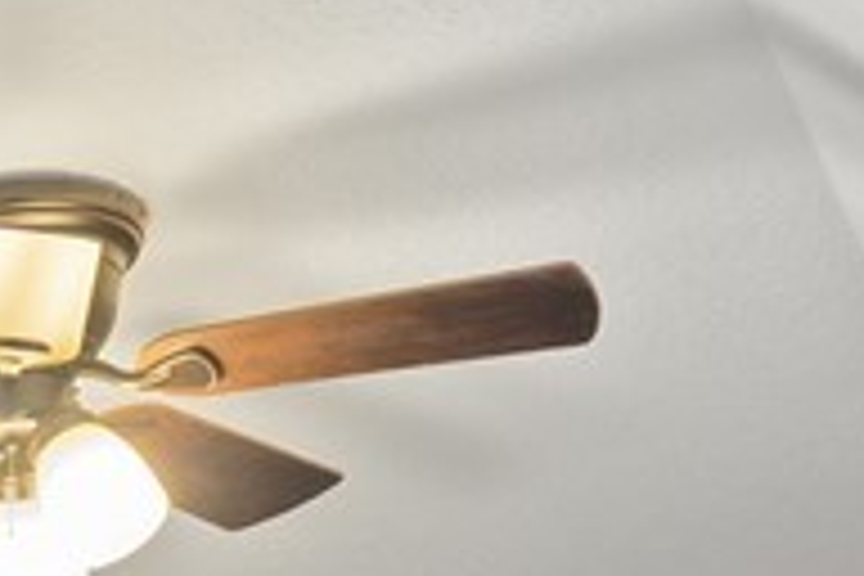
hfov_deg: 17.7
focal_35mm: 96
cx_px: -626
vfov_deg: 11.7
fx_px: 2304
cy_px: 1386
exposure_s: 1/30
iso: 8000
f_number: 8
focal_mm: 17
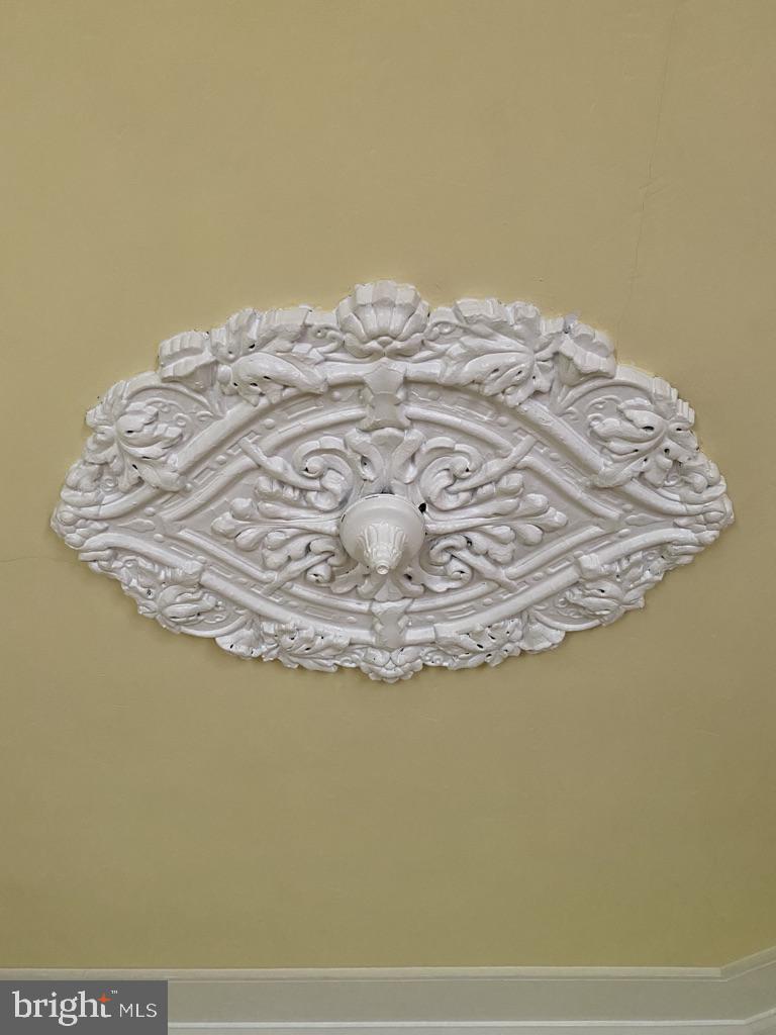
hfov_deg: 53.1
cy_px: 518
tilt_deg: +52.8
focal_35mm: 26
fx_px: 777
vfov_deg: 67.3
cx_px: 388
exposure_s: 1/60
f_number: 1.8
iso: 320
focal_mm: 4.25
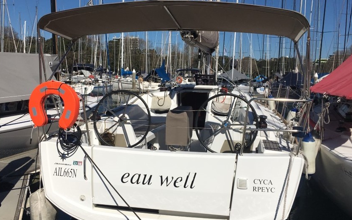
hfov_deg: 61.2
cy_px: 120
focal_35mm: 31
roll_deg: -2.5
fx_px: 297
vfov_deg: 40.6
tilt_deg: -6.4
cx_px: 175
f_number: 2.2
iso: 25
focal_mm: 4.15
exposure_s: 1/6410
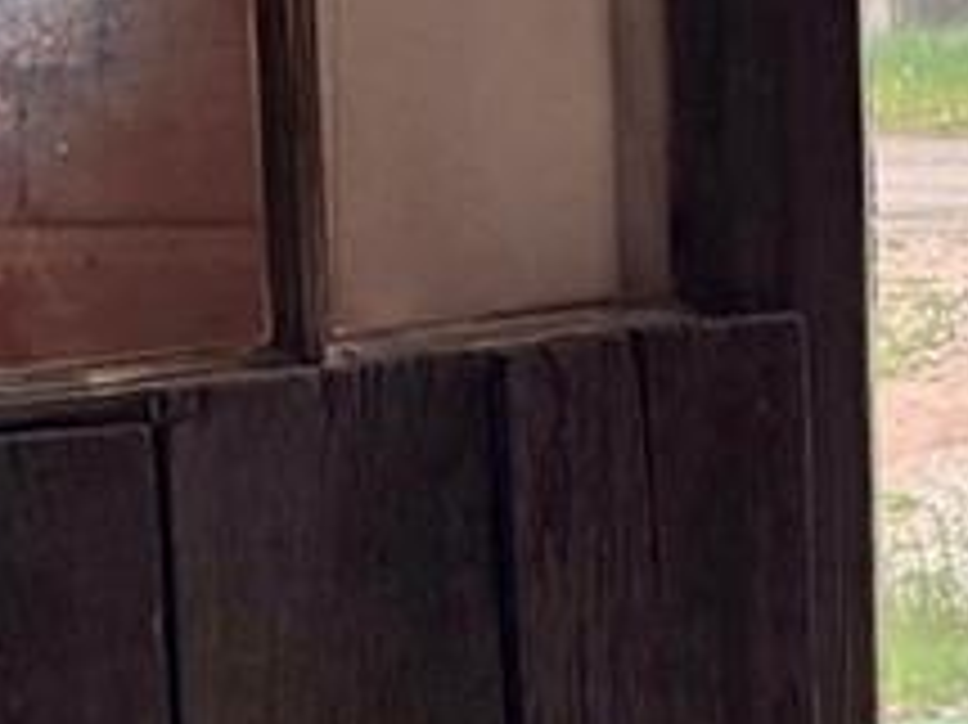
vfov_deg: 8.5
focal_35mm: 174
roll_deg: +0.4
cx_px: 1292
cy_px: 184
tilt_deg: -9.0
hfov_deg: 11.1
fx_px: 4863
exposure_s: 1/586
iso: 50
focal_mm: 5.96
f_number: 1.6
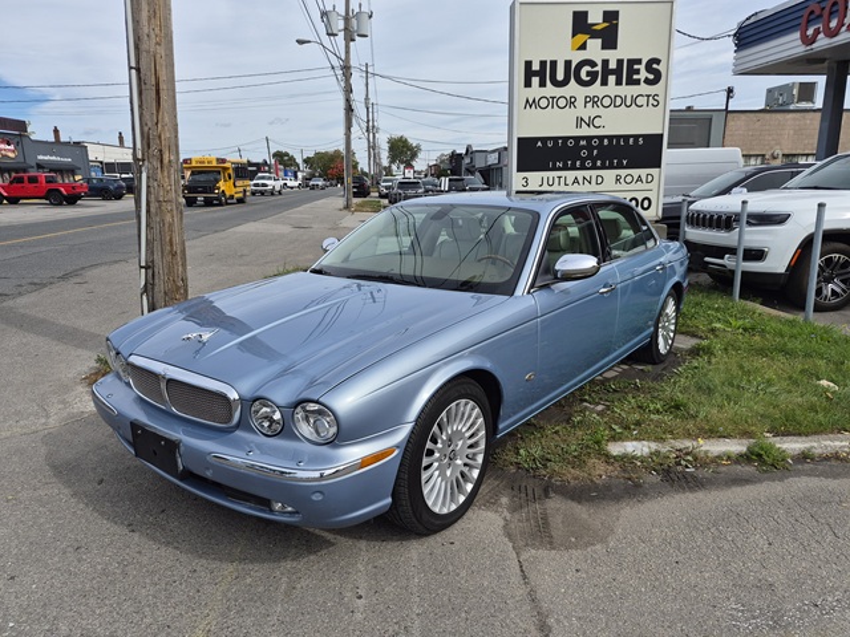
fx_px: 565
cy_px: 318
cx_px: 425
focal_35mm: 23
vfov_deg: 58.9
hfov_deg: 73.9
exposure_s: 1/5888
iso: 80
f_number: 1.8
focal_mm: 5.4
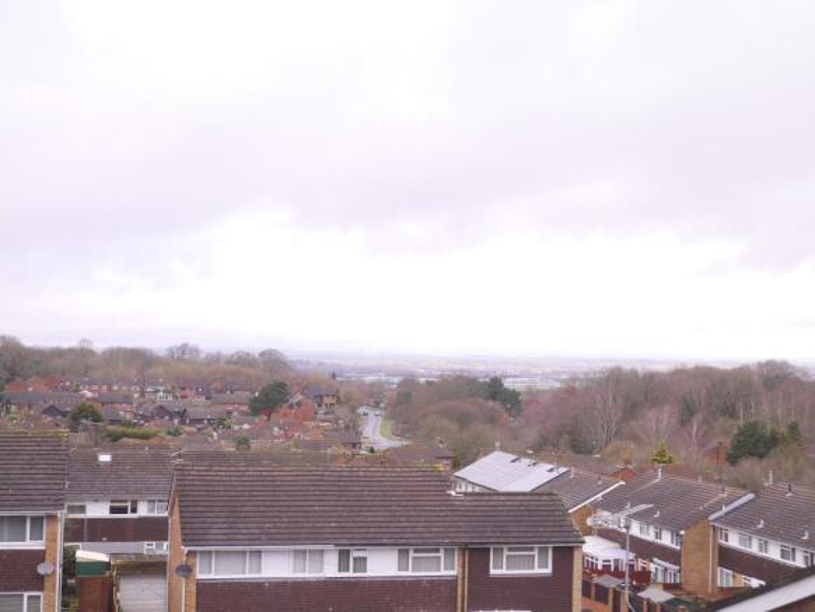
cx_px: 408
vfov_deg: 26.1
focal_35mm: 56
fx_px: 1319
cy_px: 306
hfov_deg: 34.3
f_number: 5.6
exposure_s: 1/125
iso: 160
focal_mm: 28
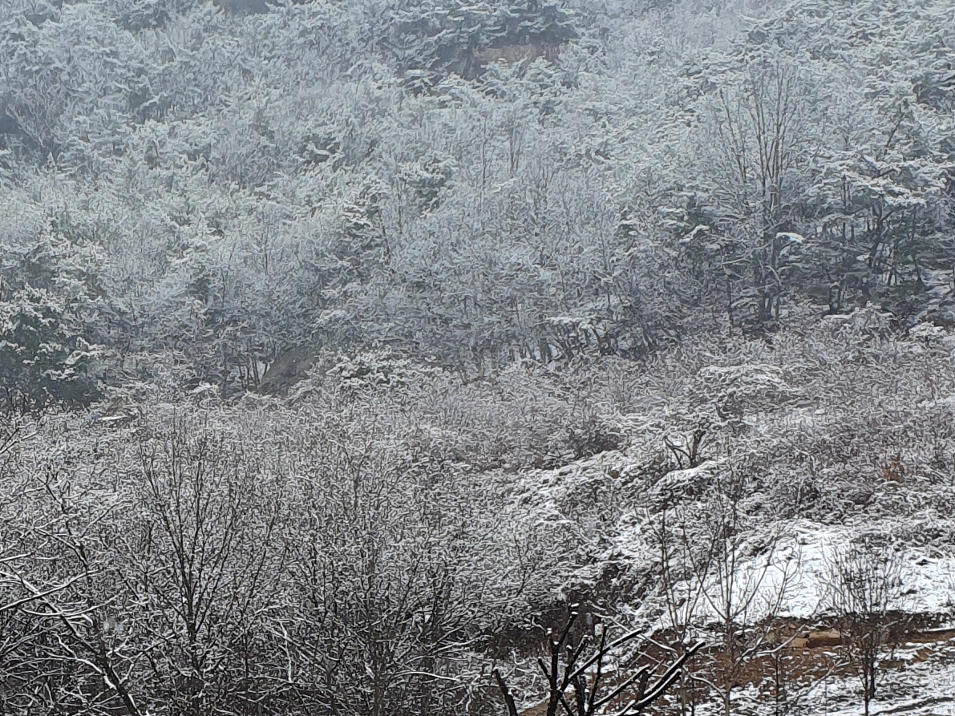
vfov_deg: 16.6
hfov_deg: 21.9
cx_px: 140
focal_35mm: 88
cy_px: 596
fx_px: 2428
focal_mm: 4.32
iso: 50
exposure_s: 1/355
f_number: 2.4
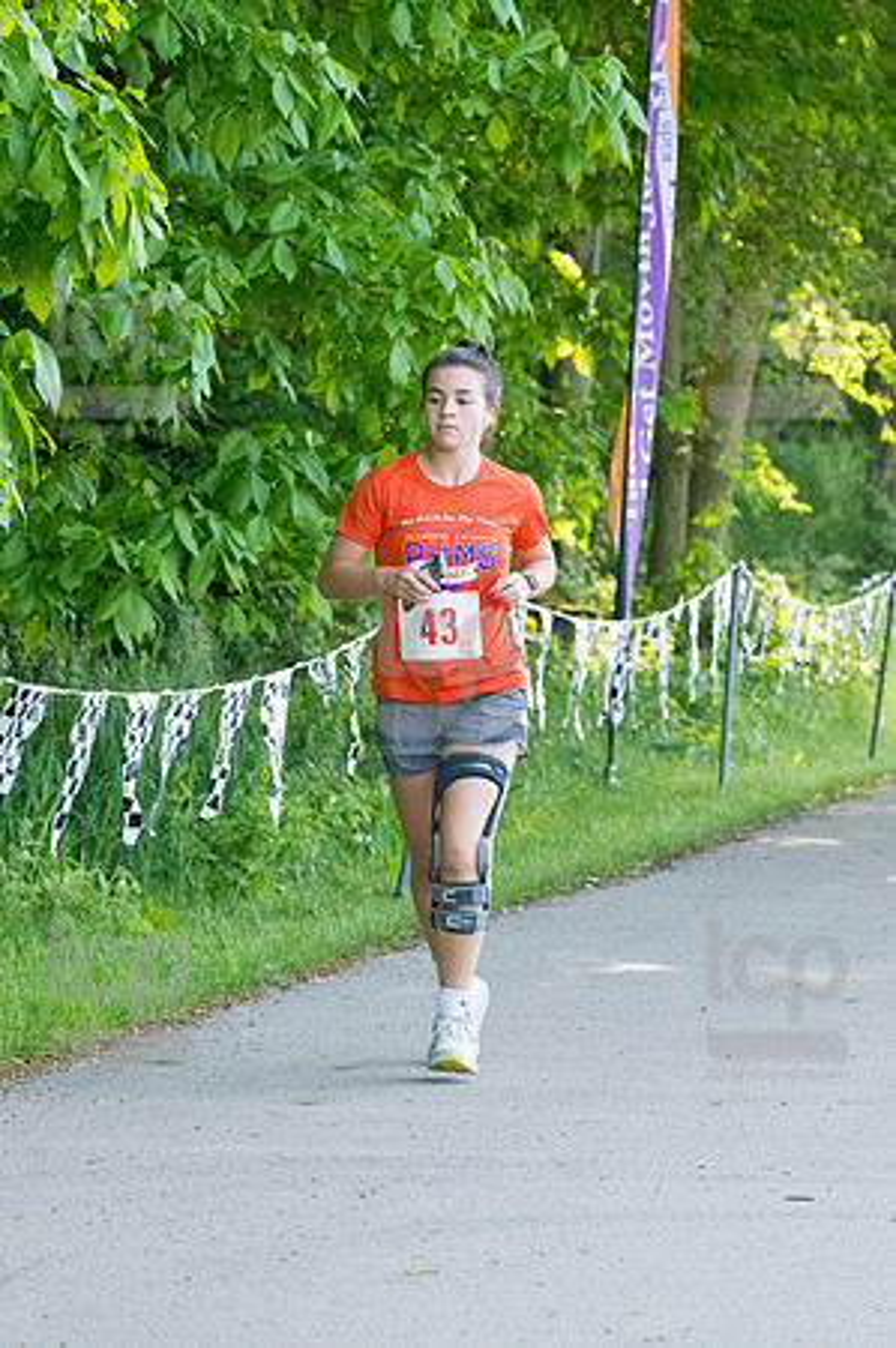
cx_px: 448
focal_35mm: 187
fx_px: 6997
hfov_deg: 7.3
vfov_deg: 11.0
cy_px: 674
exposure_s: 1/1600
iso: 4000
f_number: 5.6
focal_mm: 125
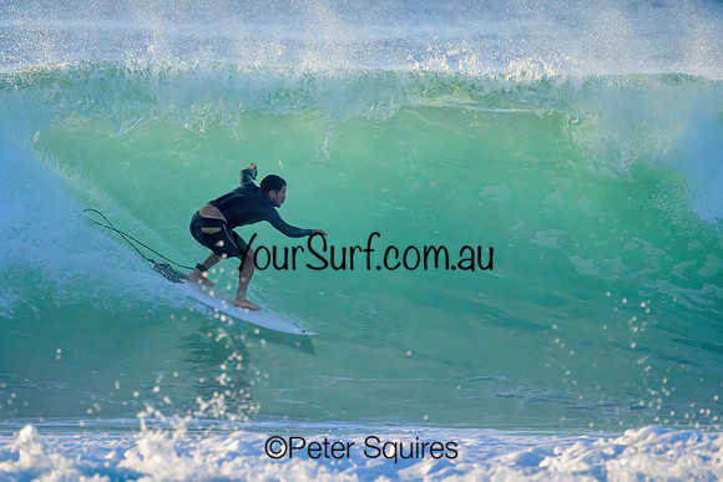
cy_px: 196
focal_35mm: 986
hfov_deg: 2.1
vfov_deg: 1.4
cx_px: 282
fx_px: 19801
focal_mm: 800
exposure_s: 1/1600
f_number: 11
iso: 1800
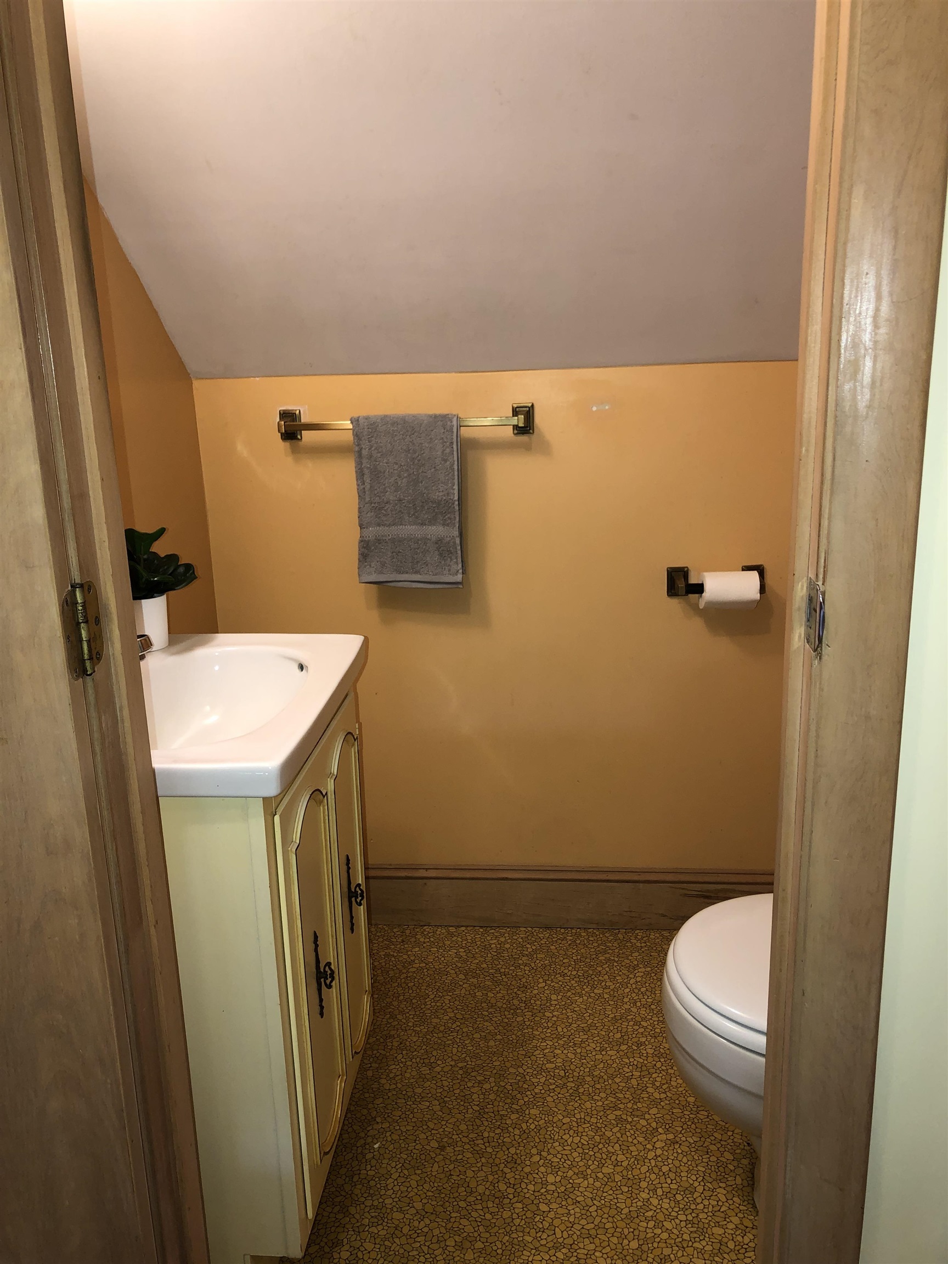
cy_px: 632
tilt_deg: -14.0
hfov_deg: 49.7
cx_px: 474
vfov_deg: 63.4
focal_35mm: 28
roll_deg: +2.5
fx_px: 1022
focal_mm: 3.99
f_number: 1.8
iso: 40
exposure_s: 1/17
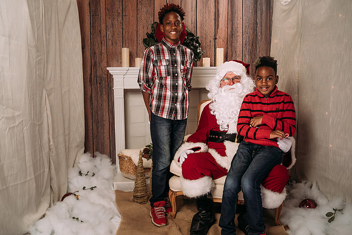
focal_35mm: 37
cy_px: 117
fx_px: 362
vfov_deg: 35.9
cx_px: 176
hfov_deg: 51.9
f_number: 5
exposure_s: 1/100
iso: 100
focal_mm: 35
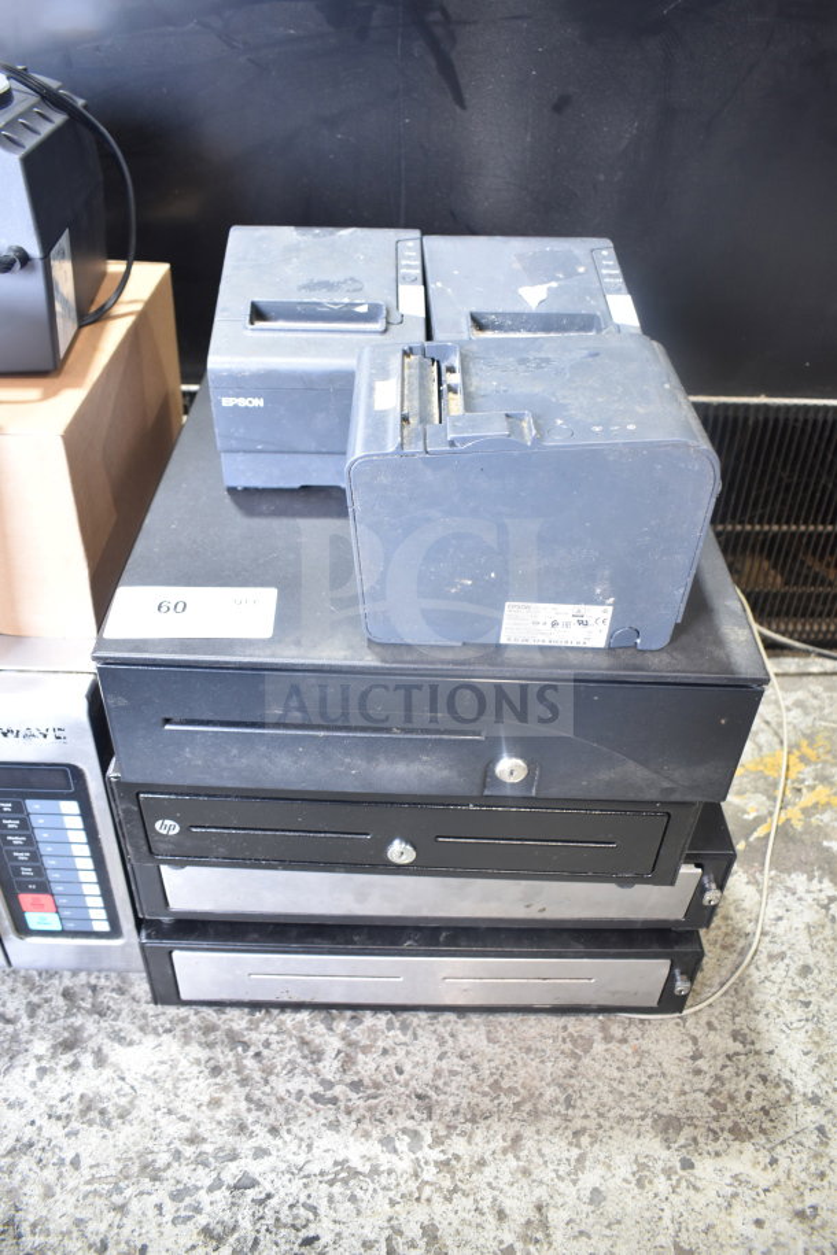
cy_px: 628
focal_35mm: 27
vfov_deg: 67.4
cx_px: 418
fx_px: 942
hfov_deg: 47.9
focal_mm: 18
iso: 500
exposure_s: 1/30
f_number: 3.5
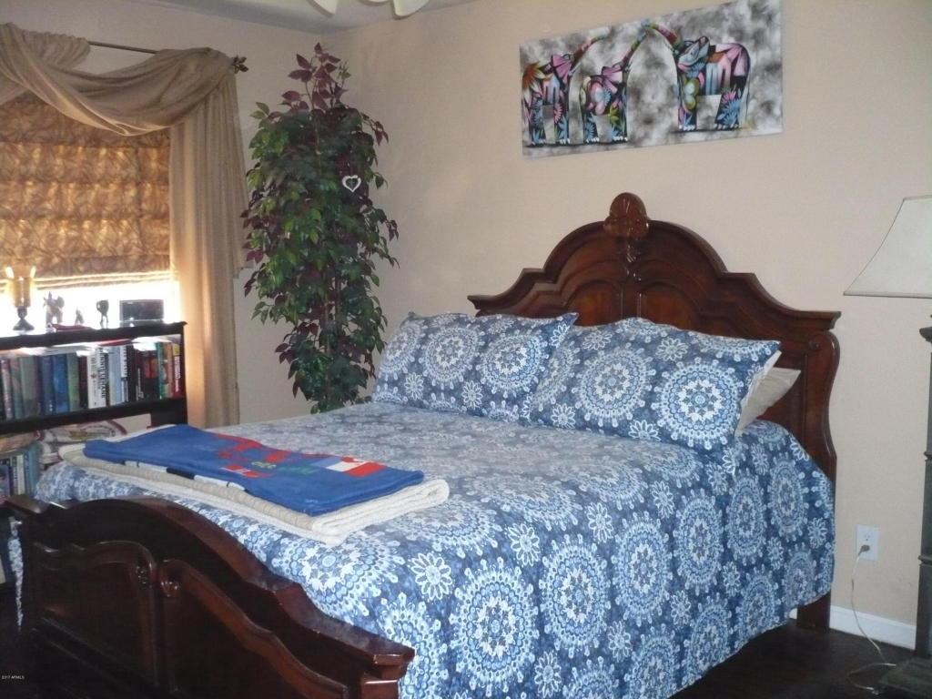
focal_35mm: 35
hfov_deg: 52.6
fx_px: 942
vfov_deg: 40.7
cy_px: 350
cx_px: 466
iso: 640
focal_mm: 5.8
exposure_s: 1/30
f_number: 2.8
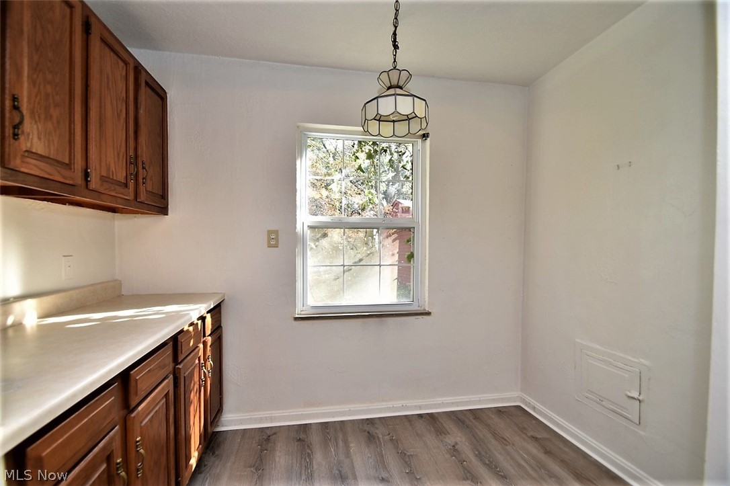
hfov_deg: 100.4
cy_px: 243
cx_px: 365
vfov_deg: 77.3
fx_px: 304
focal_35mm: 15
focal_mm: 10
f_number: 7.1
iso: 200
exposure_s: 1/50
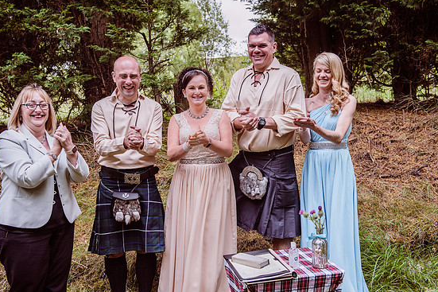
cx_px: 213
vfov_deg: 33.4
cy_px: 144
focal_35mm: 40
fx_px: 486
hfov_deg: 48.5
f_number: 5
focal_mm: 38
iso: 400
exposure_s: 1/250
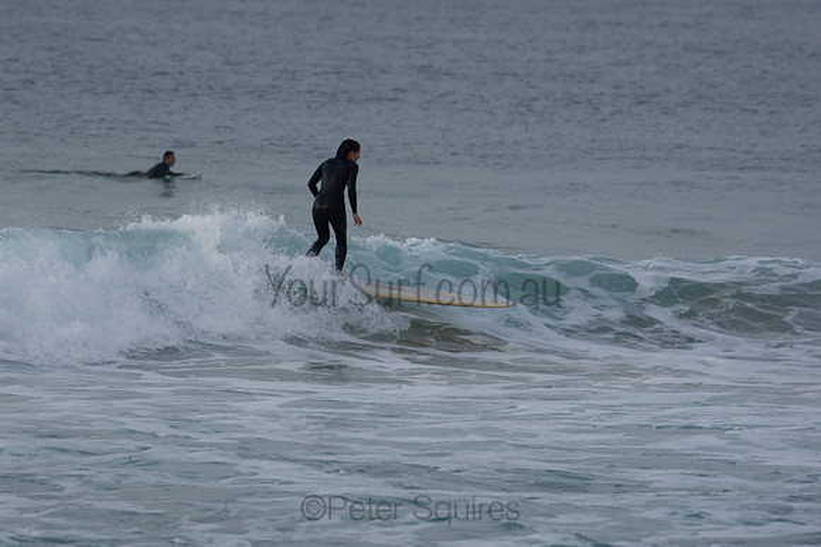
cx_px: 410
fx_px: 10949
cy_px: 274
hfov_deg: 4.3
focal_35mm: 480
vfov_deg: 2.9
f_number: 5.6
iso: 400
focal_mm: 320
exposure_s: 1/2000
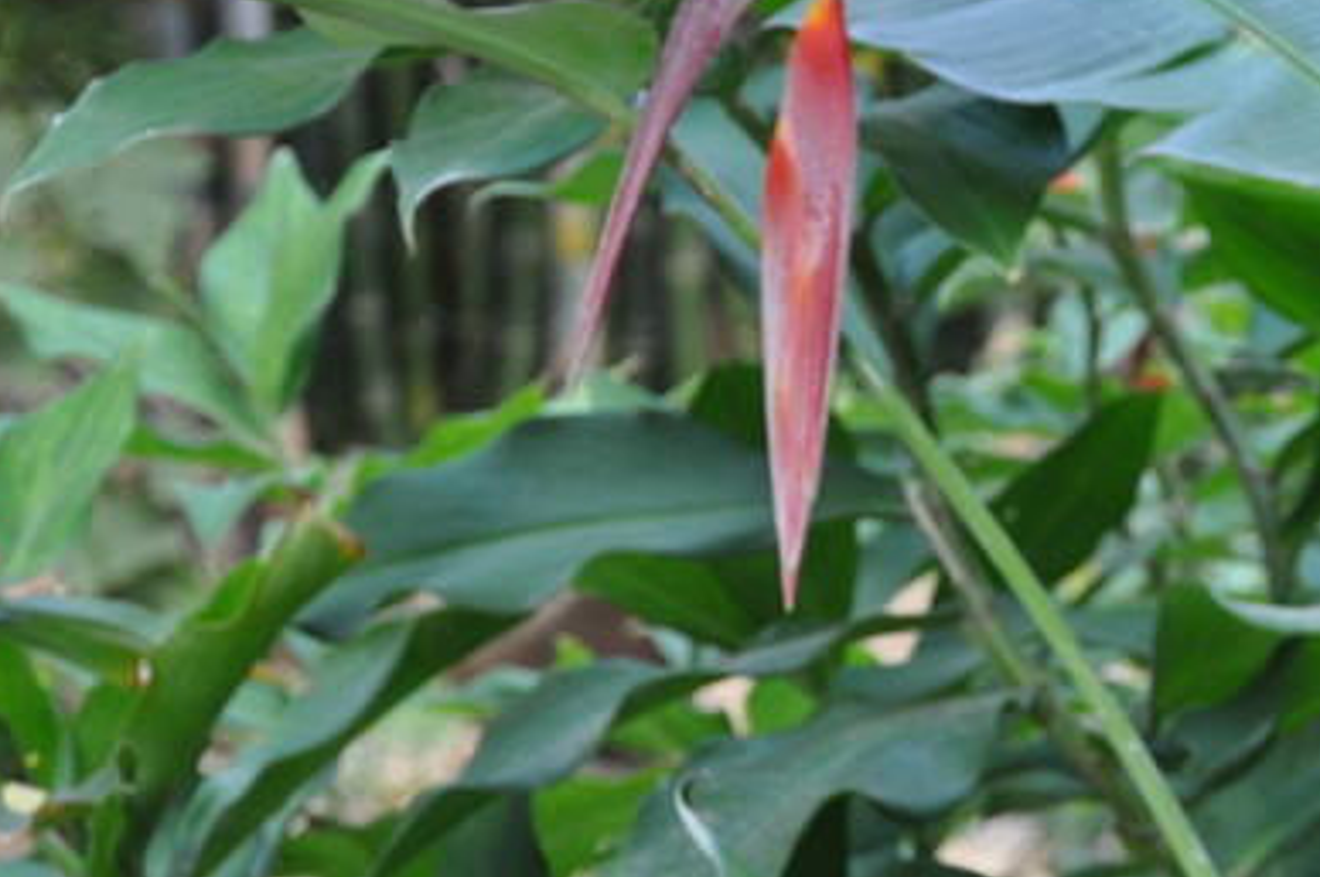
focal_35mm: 238
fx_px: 8716
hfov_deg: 8.6
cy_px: 621
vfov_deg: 5.8
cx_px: 1542
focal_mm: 66
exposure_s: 1/125
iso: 1100
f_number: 5.3
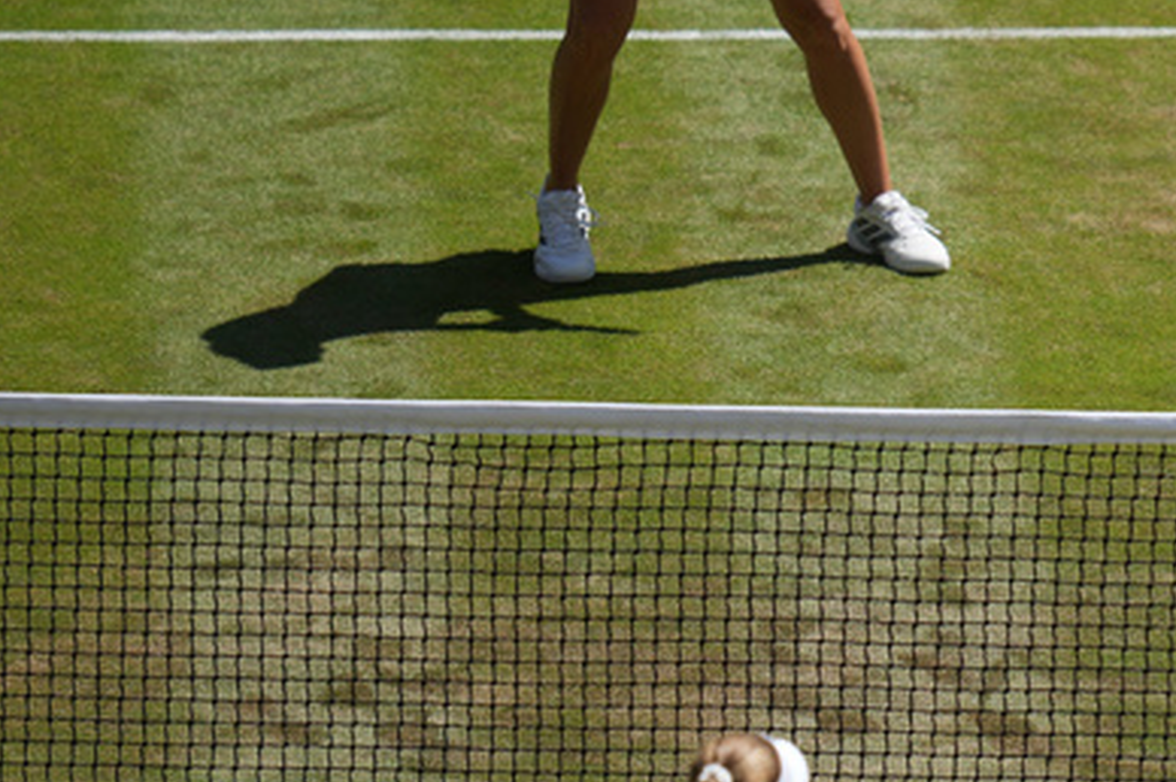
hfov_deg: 2.0
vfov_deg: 1.3
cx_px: 1458
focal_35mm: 1056
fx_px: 34466
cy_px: 364
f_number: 2.8
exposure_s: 1/2000
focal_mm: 400
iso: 100
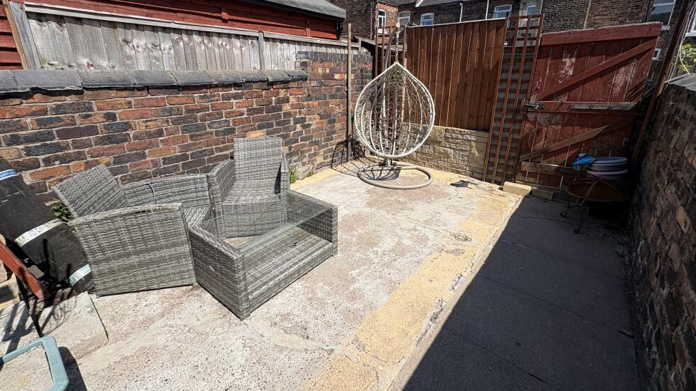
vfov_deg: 66.5
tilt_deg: -16.6
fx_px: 295
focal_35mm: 16
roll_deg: +0.8
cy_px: 160
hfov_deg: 99.3
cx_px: 357
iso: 50
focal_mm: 2.22
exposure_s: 1/2208
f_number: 2.2
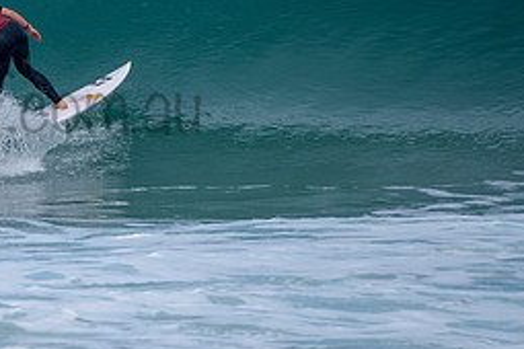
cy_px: 85
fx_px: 16563
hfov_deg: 1.8
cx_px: -16
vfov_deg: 1.2
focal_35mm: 1138
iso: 250
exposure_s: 1/2500
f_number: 6.3
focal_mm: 500
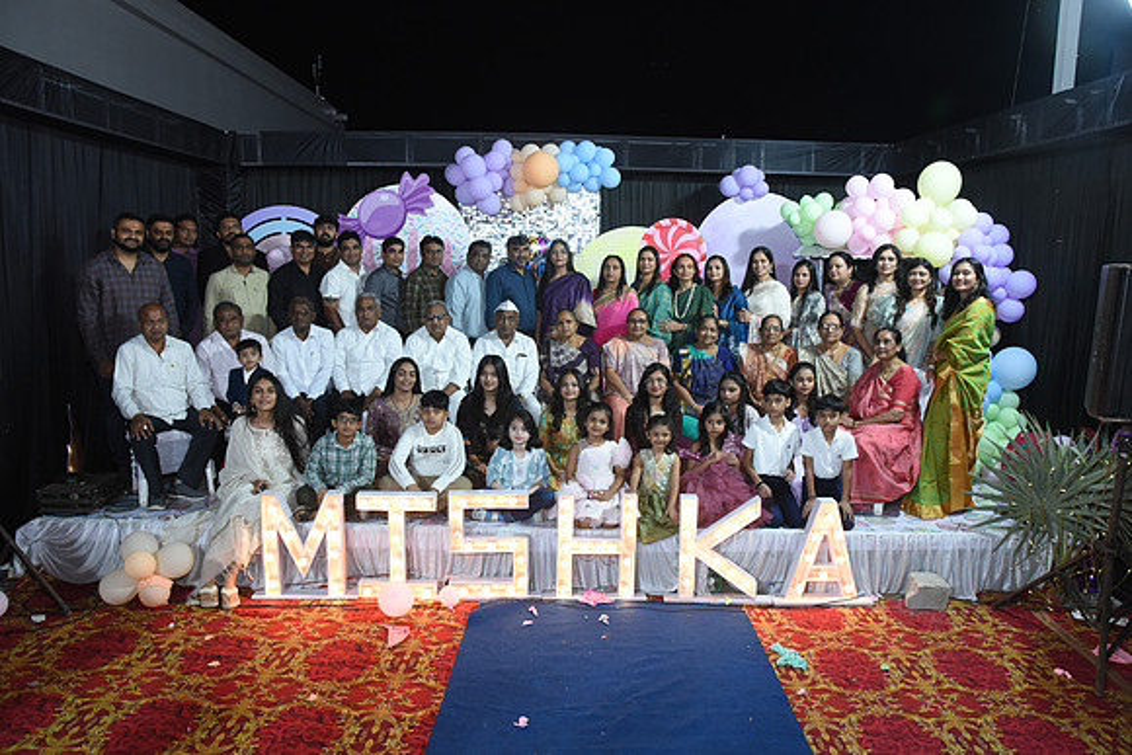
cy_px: 378
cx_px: 566
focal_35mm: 24
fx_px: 755
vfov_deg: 53.2
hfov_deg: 73.7
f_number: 7.1
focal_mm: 24
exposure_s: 1/160
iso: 2500
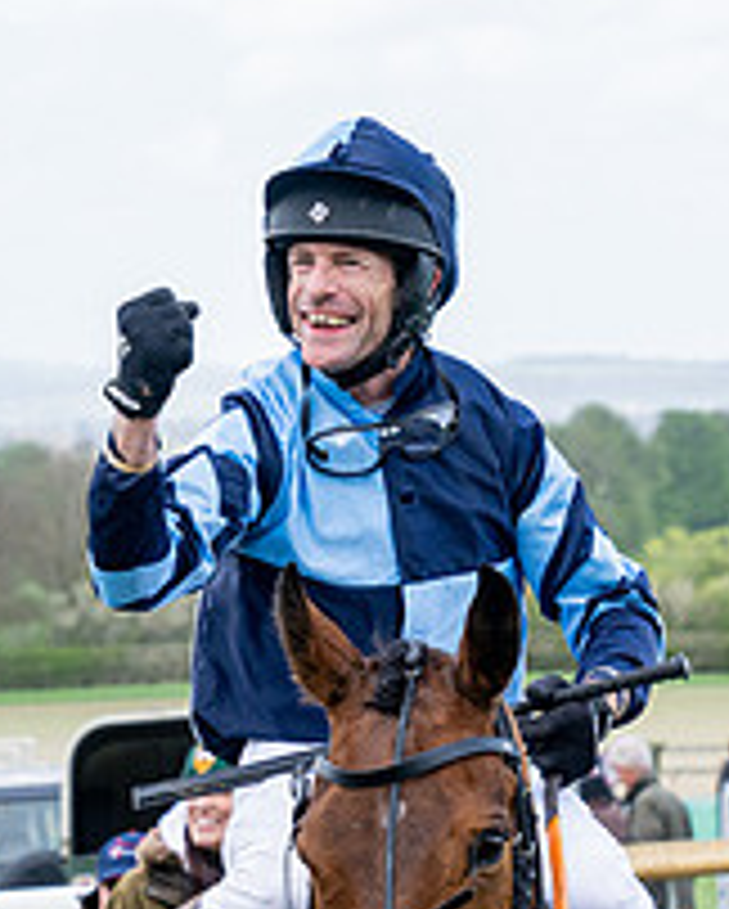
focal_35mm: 287
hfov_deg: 5.4
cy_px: 856
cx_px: 248
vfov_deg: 6.7
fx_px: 7729
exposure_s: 1/500
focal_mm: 70
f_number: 5.6
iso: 400
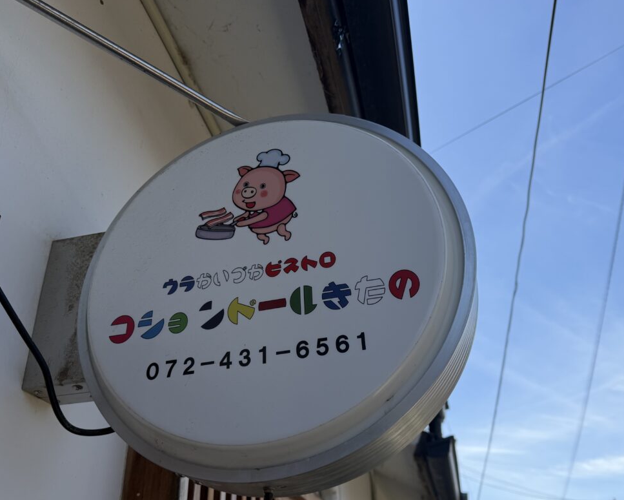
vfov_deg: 47.0
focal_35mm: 31
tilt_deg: +29.0
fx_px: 573
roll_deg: +0.2
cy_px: 283
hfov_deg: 57.2
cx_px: 308
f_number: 1.78
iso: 80
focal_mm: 6.76
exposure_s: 1/3145
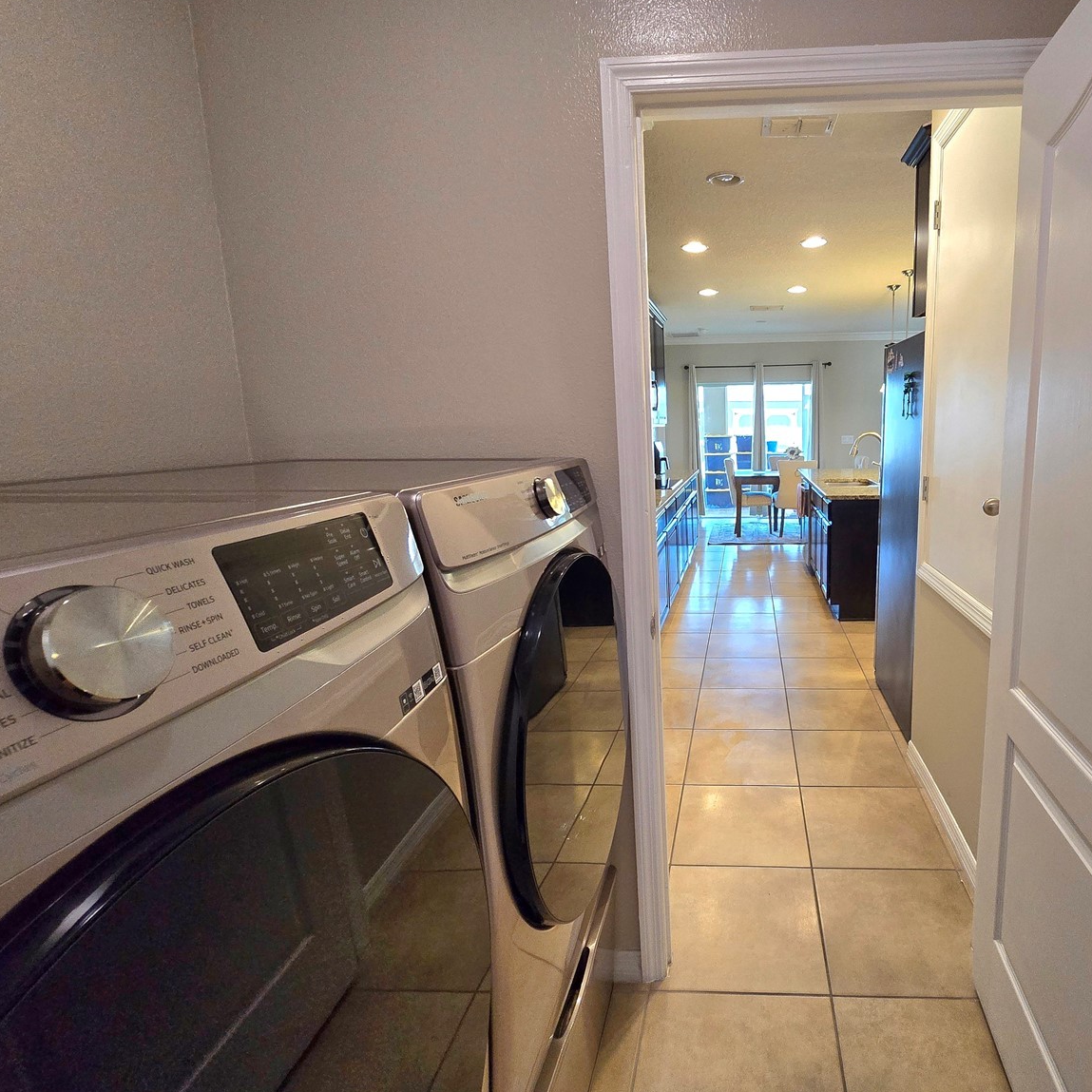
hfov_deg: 84.9
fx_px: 571
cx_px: 711
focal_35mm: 16
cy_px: 542
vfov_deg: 87.4
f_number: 2.2
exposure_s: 1/60.2
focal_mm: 2.2
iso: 250
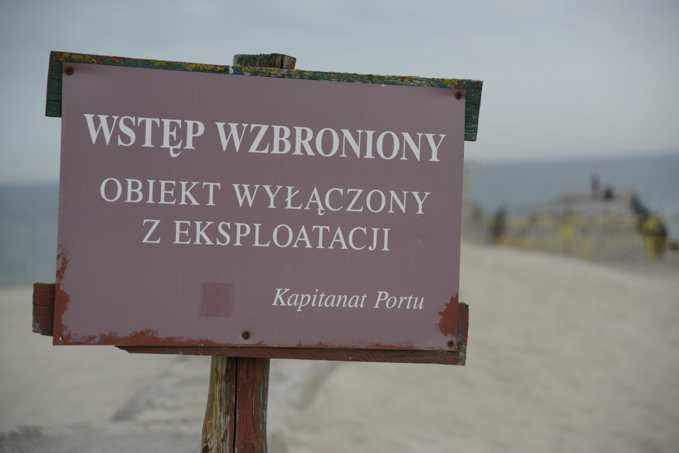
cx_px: 340
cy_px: 226
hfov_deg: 25.4
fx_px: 1509
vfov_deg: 17.1
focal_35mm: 80
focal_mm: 80
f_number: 4
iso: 320
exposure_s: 1/1600
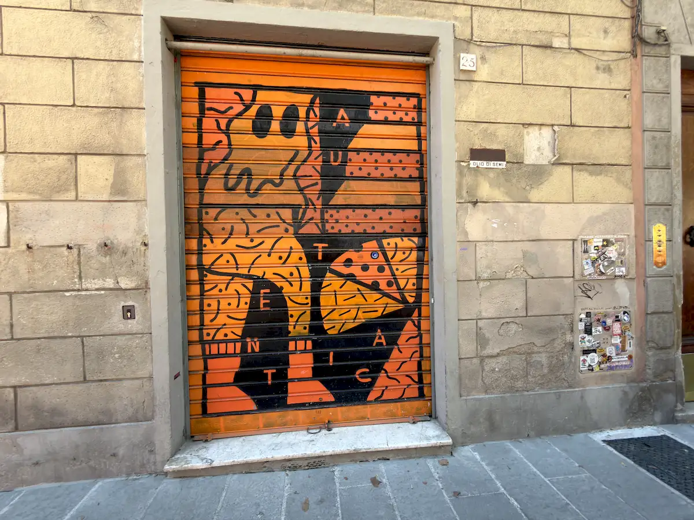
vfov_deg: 85.7
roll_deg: -1.8
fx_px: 281
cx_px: 347
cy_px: 260
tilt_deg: -0.6
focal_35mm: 14
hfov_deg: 102.1
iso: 50
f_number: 2.2
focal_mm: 2.22
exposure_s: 1/117
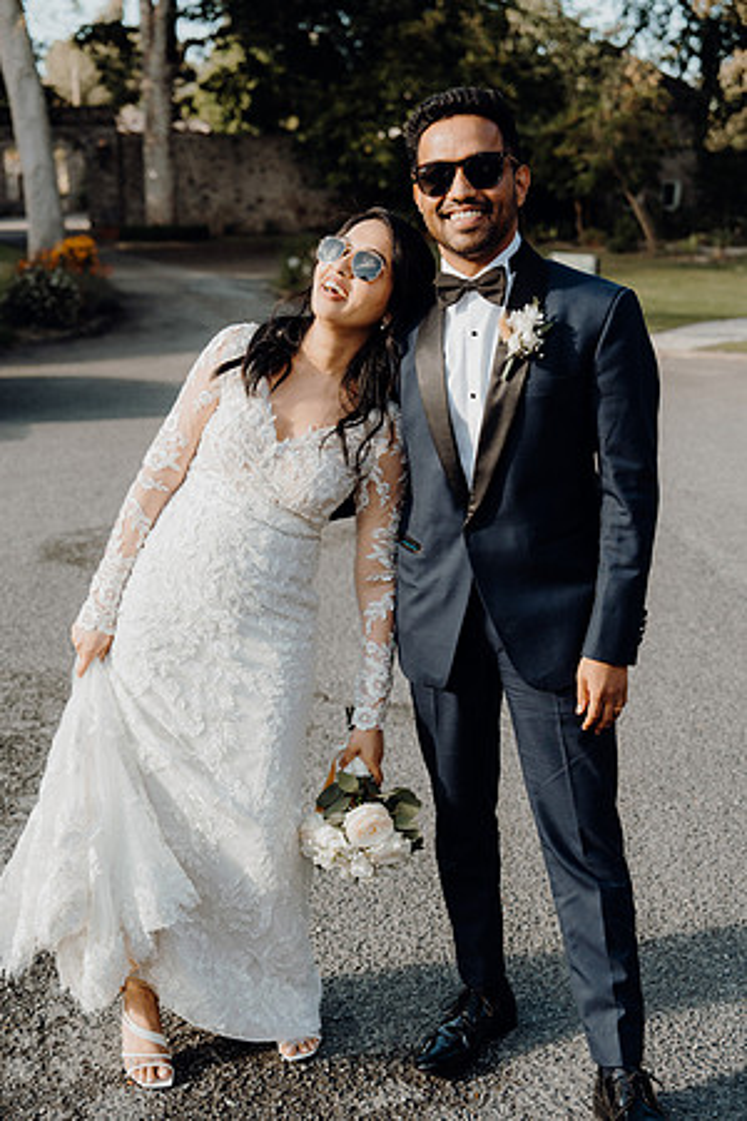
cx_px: 374
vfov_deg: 41.9
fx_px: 1463
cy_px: 560
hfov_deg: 28.6
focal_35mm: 47
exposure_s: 1/500
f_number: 3.5
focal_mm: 47
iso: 125
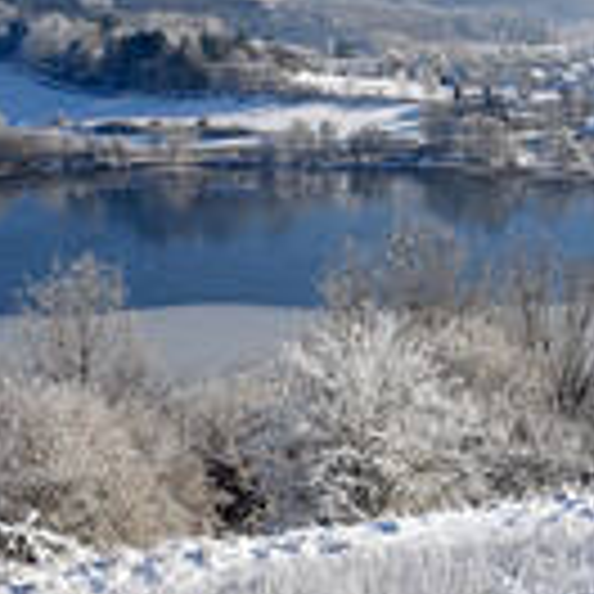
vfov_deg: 16.8
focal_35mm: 103
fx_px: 2000
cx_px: 248
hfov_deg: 16.9
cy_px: 155
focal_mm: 32
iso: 200
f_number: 11
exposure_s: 1/160
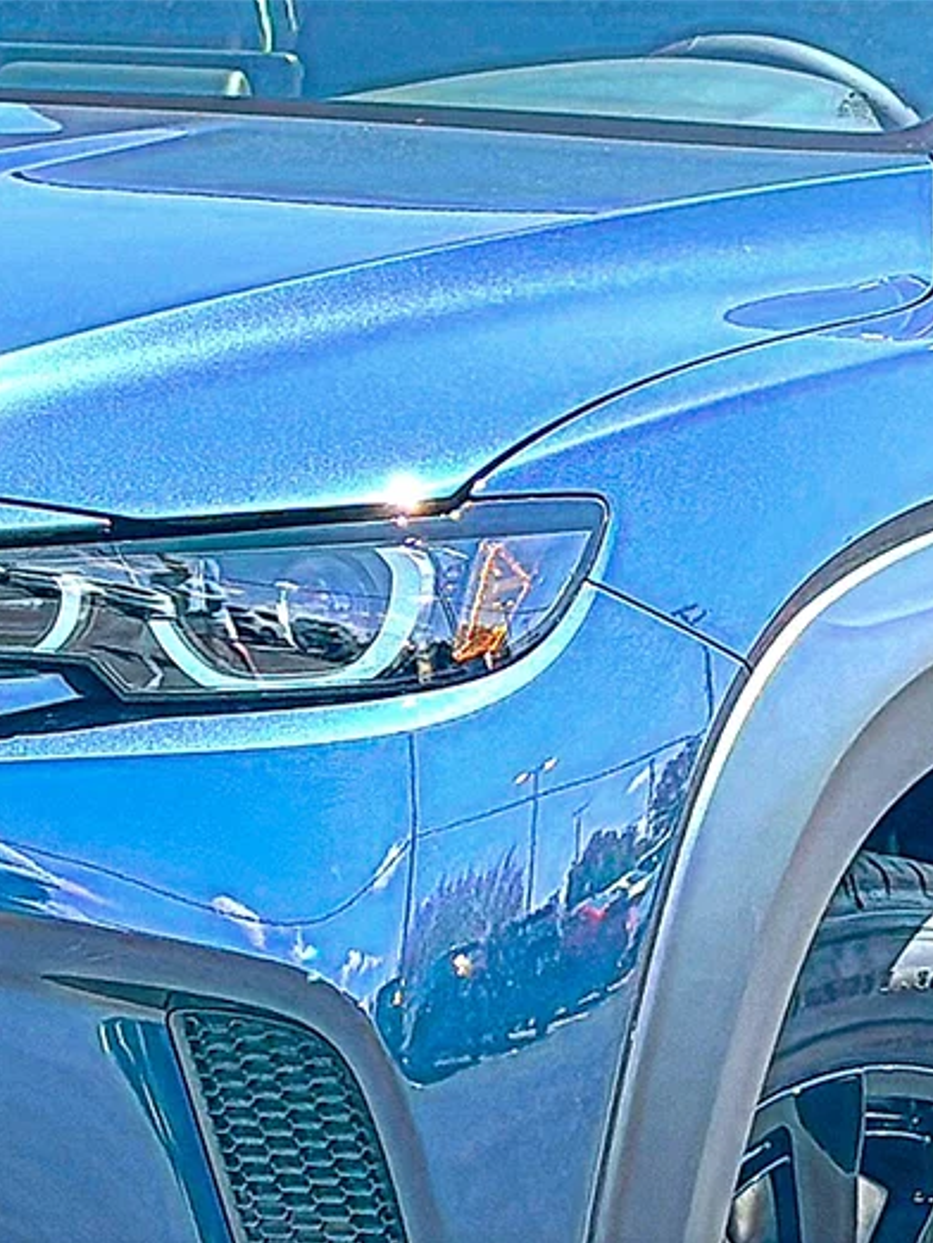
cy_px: 623
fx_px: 4812
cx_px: 140
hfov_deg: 11.0
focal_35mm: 134
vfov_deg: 14.7
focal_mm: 6.86
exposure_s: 1/1361
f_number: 1.78
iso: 64
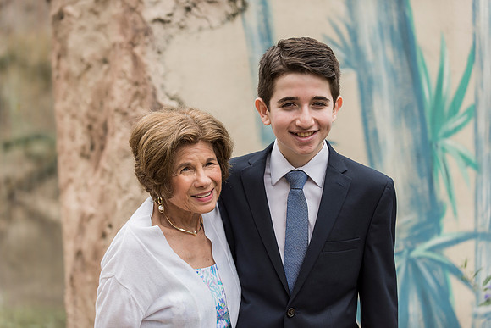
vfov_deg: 13.0
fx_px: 1432
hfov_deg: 19.5
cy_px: 164
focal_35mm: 105
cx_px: 246
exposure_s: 1/1600
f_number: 3.2
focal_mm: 105
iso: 400
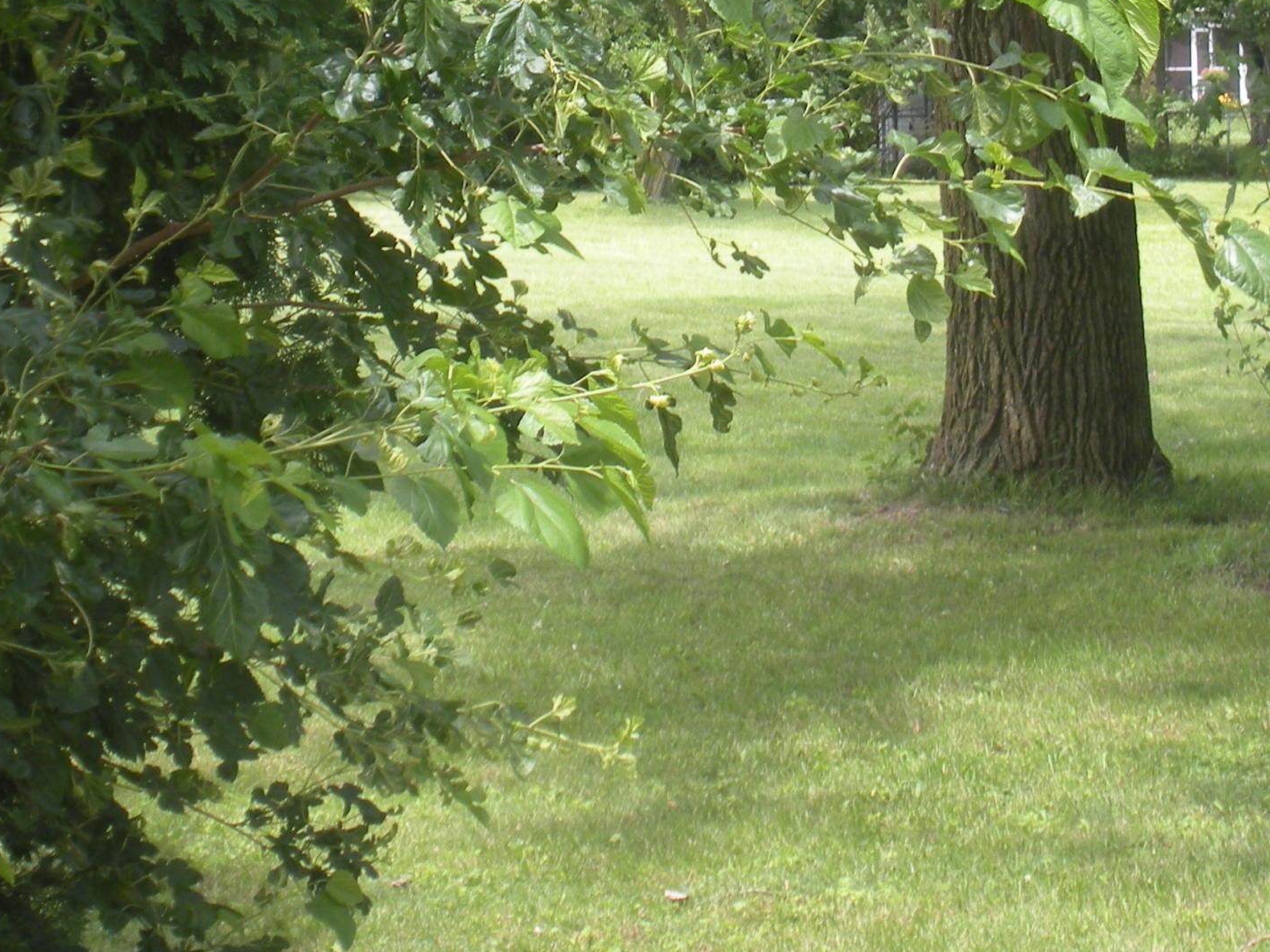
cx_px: 824
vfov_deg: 13.4
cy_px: 24
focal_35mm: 109
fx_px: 3999
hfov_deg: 18.0
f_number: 4.4
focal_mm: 9.1
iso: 64
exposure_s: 1/71
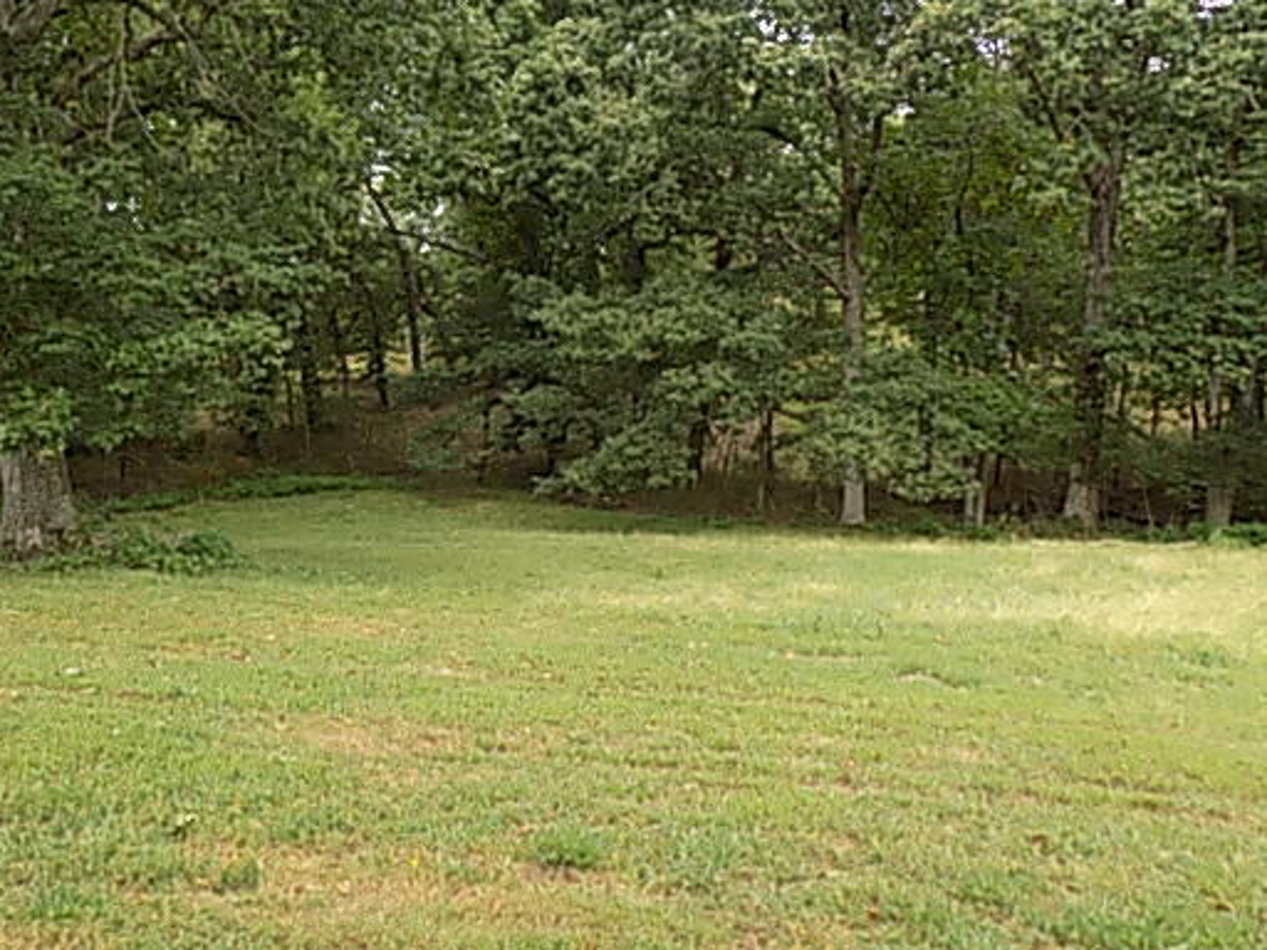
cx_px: 517
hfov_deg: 59.5
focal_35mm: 30
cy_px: 470
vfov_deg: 46.8
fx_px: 1098
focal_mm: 4.3
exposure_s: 1/125
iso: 80
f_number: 3.1
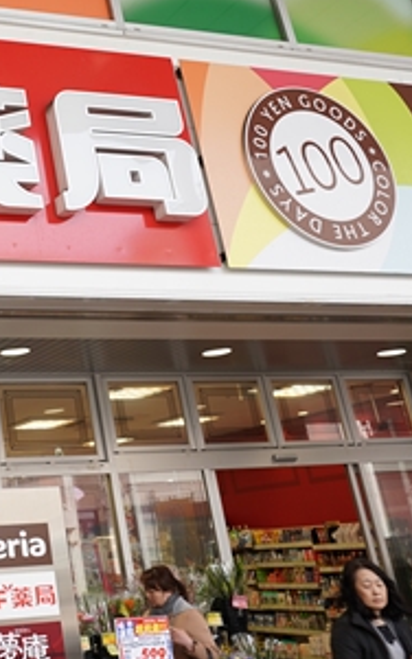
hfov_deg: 23.1
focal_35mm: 46
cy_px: 189
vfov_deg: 42.5
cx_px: -191
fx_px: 827
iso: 100
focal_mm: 17
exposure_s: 1/80
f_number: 4.5
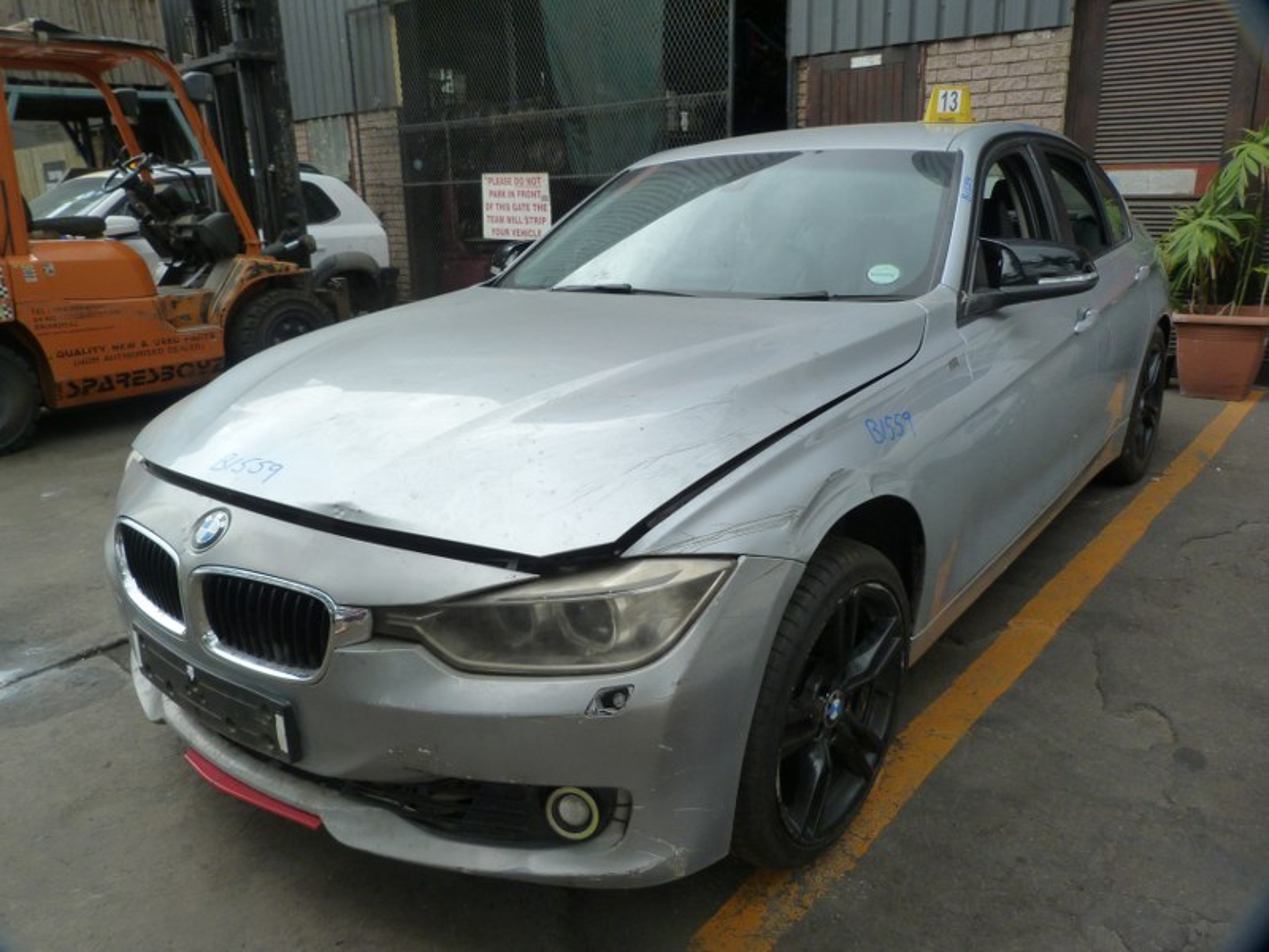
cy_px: 476
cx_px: 634
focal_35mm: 25
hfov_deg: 69.4
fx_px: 916
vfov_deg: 54.9
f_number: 4
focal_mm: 4.5
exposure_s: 1/125
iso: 125
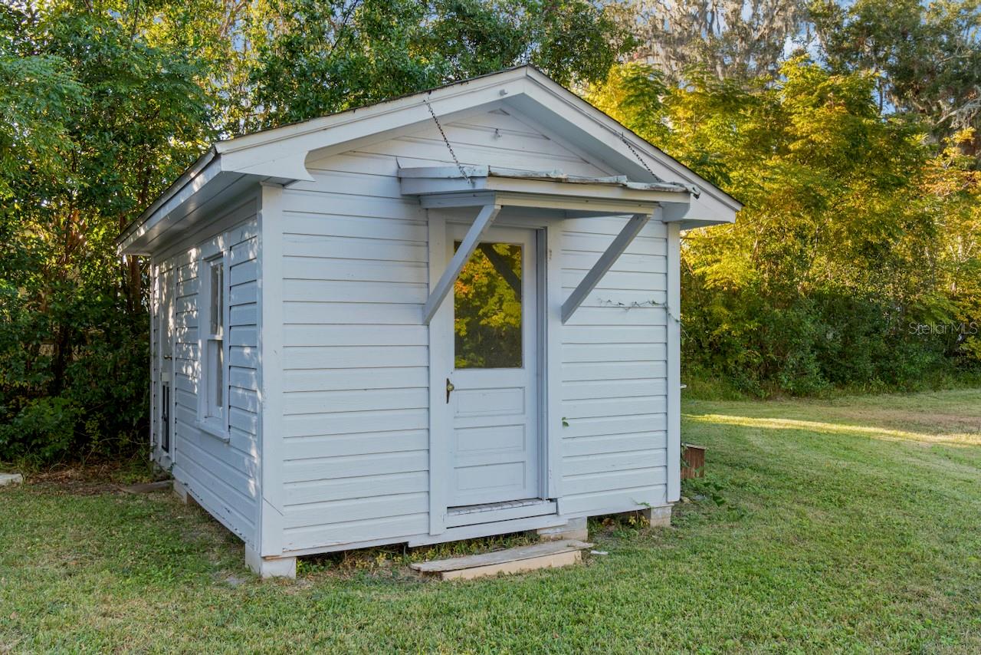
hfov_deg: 61.9
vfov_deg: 43.6
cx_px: 490
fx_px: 818
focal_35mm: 30
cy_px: 328
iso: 125
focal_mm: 20
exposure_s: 1/2
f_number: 10
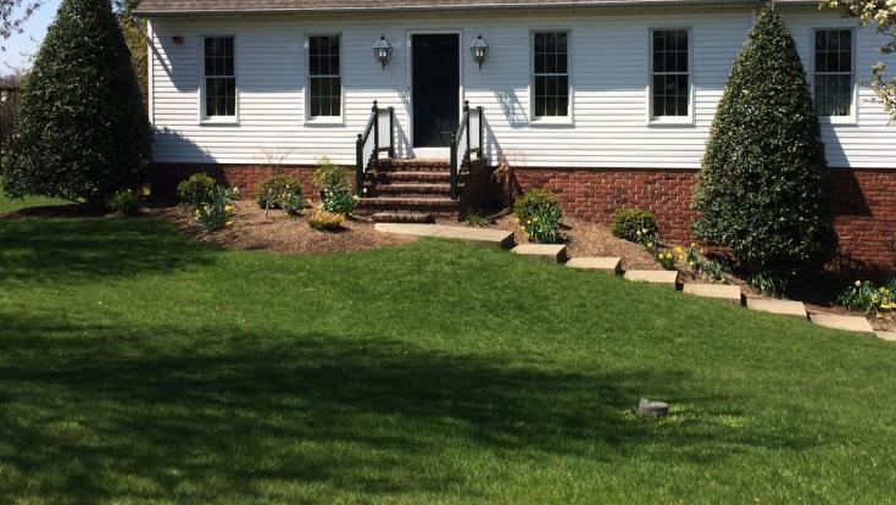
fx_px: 1046
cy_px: 124
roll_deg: +0.4
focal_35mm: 44
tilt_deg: -0.3
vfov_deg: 26.8
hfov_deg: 46.3
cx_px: 508
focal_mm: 4.15
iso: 32
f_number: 2.2
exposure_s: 1/1953
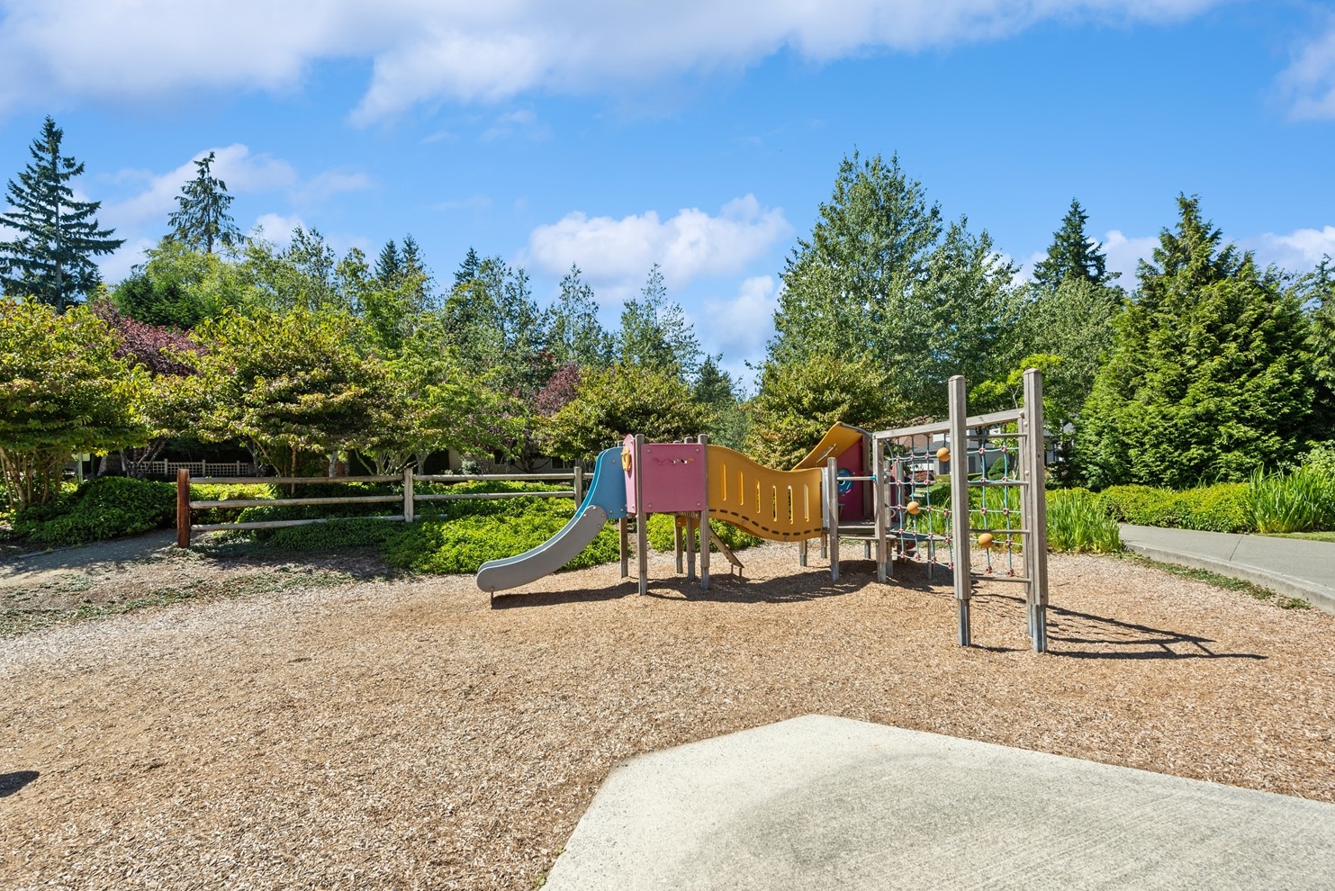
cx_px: 681
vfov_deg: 73.7
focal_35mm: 16
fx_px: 594
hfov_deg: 96.7
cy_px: 470
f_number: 8
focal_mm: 14
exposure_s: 1/640
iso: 200
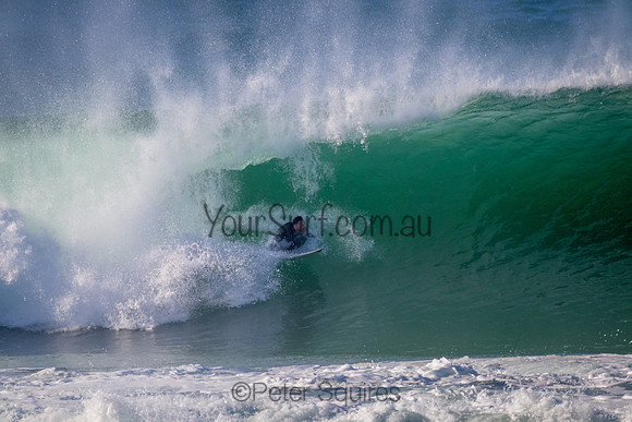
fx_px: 14047
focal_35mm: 800
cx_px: 316
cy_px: 211
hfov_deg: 2.6
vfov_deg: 1.7
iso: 1400
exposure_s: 1/2000
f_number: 11
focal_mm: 800
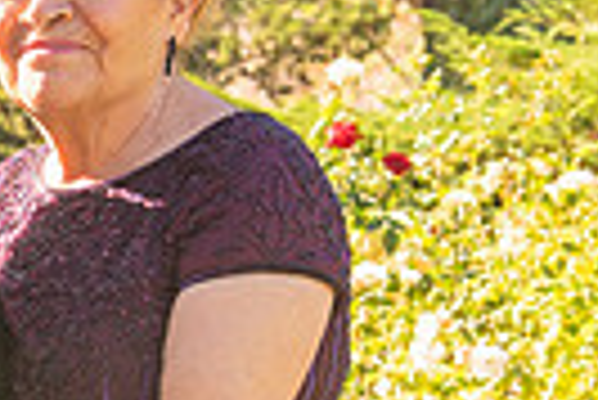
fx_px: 3775
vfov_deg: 6.1
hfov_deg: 8.5
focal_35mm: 227
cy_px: 304
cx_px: -716
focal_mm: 48
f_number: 5.6
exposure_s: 1/250
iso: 200
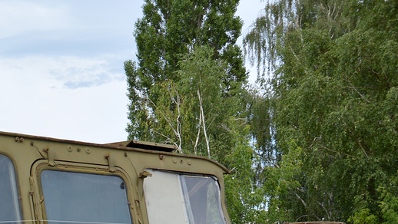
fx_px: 845
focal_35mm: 80
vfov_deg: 14.5
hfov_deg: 24.9
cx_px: -28
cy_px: 297
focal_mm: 22
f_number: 8
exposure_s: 1/250
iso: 160
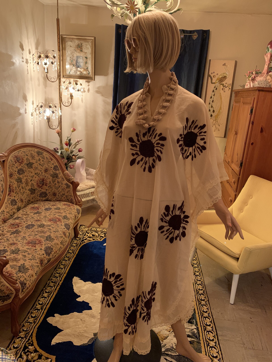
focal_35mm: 26
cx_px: 136
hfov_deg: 53.1
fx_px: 272
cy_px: 181
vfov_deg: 67.3
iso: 400
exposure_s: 1/30
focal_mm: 4.25
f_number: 1.8
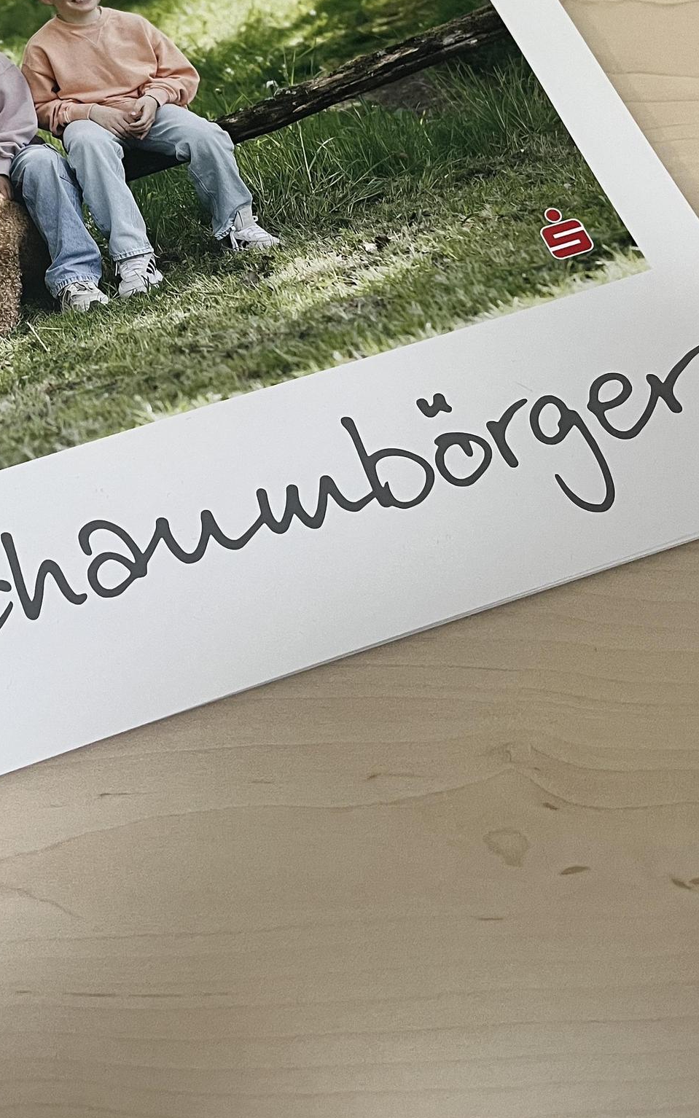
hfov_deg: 27.3
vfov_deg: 42.0
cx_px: 120
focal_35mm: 46
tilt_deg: -60.3
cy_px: 263
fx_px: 1402
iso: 200
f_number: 1.6
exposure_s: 1/60
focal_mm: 5.1
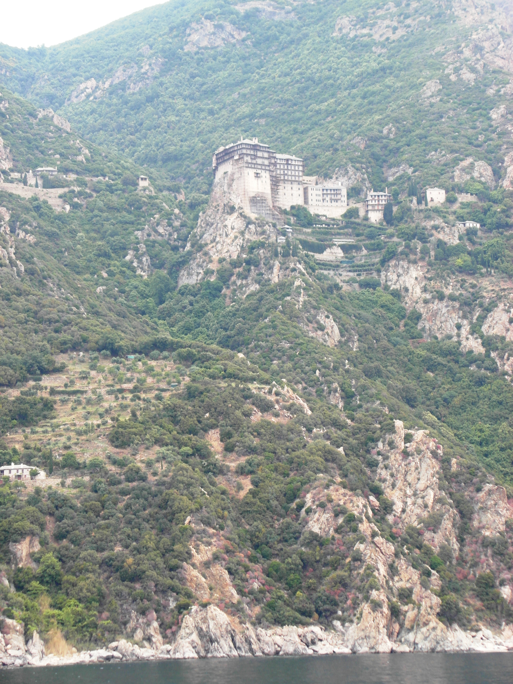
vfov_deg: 17.3
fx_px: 2253
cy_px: 342
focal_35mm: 114
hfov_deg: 13.0
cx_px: 256
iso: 100
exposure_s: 1/180
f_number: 4
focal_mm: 20.3
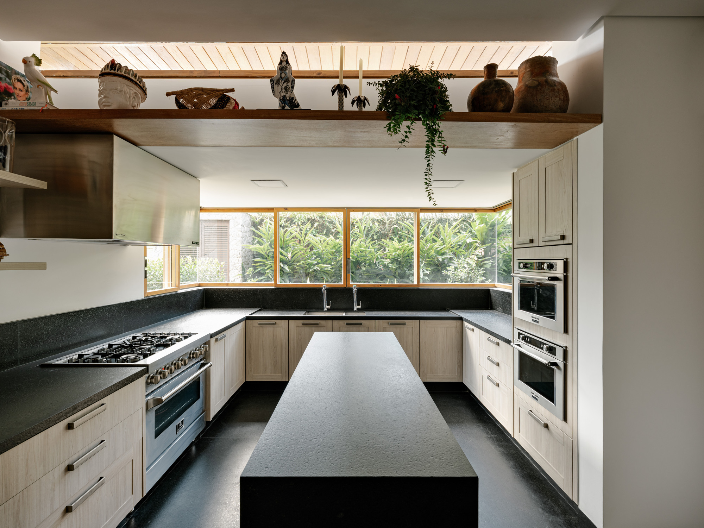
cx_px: 352
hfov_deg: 91.0
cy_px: 264
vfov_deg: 74.7
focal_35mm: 17
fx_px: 346
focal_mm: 20.9
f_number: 9
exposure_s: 1/1.67
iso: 200
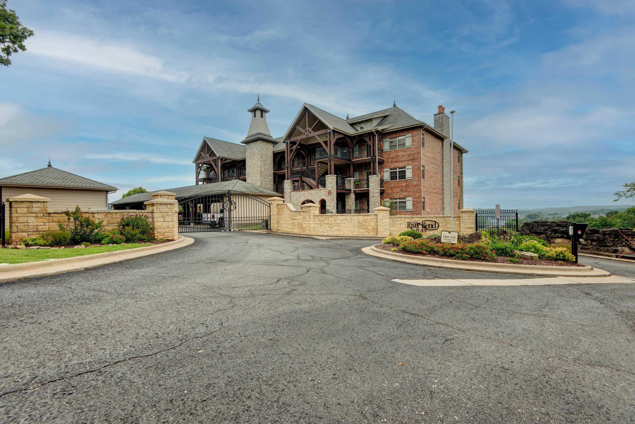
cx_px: 318
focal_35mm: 16
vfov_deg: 73.8
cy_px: 212
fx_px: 282
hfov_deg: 96.7
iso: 100
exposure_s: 1/60
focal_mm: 16
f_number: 6.7
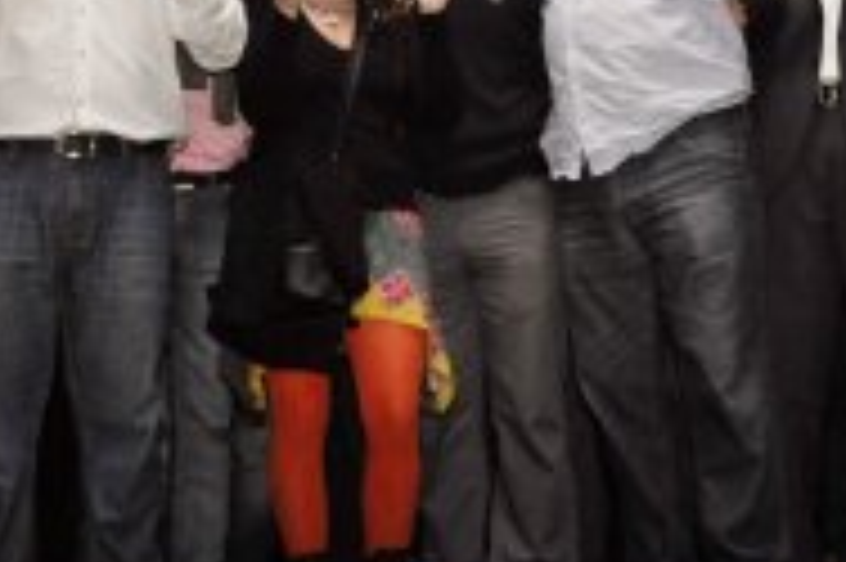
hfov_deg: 26.9
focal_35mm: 75
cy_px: 63
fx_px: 1765
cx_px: 482
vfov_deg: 17.8
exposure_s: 1/60
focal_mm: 21
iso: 1000
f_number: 8
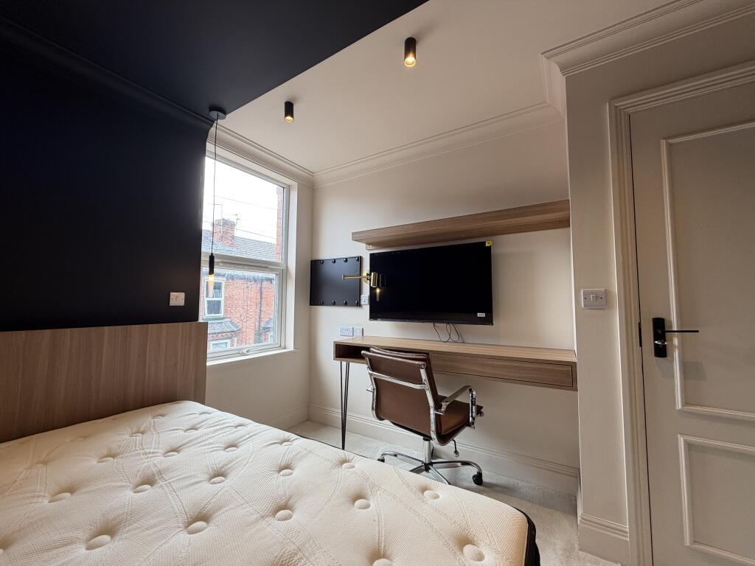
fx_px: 305
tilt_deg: +3.2
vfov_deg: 85.7
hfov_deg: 102.1
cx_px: 378
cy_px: 283
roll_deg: +0.3
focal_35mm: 14
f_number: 2.2
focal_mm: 2.22
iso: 64
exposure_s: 1/121
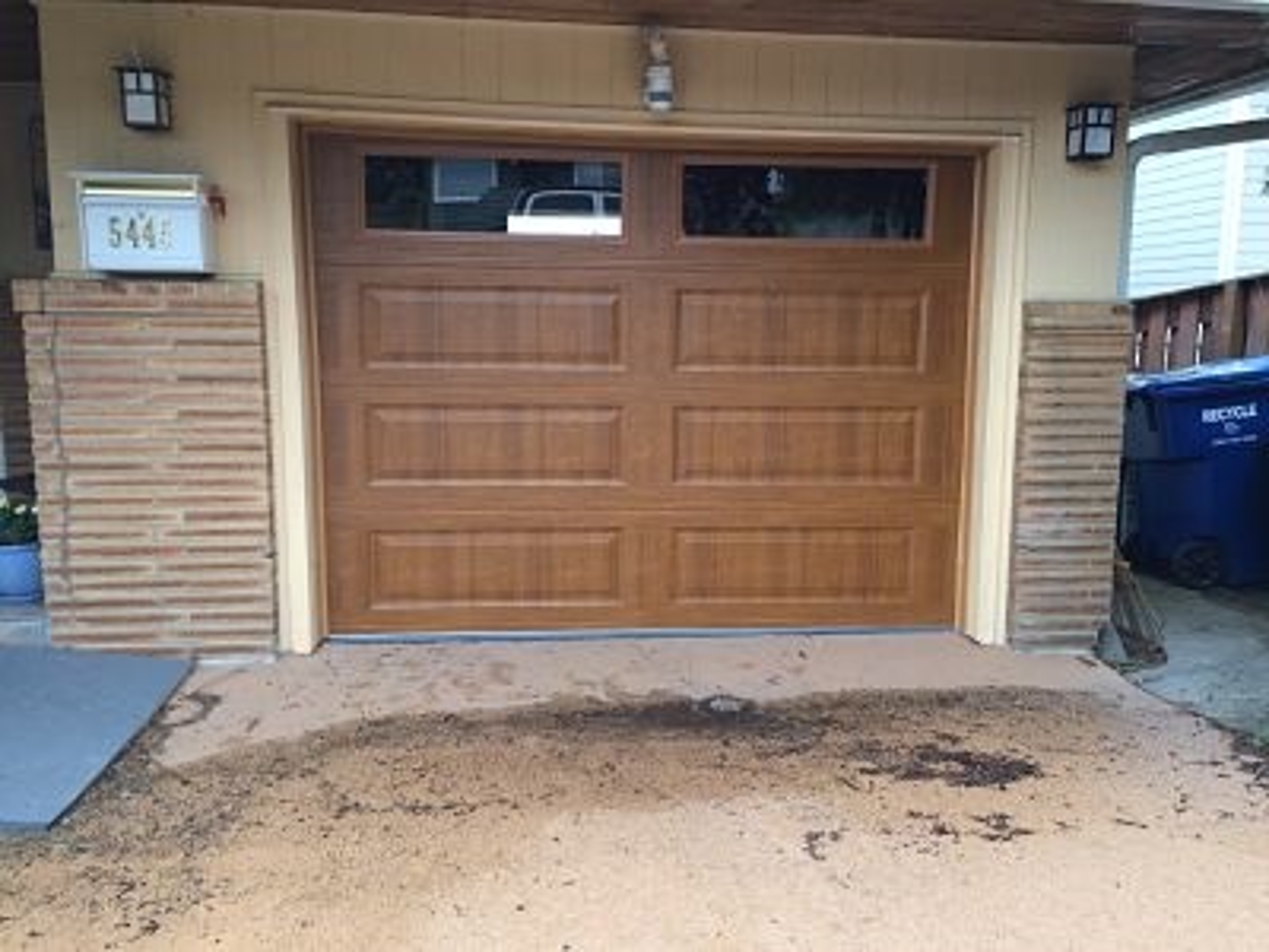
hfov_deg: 61.7
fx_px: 1063
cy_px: 476
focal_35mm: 29
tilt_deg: -8.5
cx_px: 634
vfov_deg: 48.2
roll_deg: +1.0
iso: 32
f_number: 2.2
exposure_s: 1/219
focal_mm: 4.15
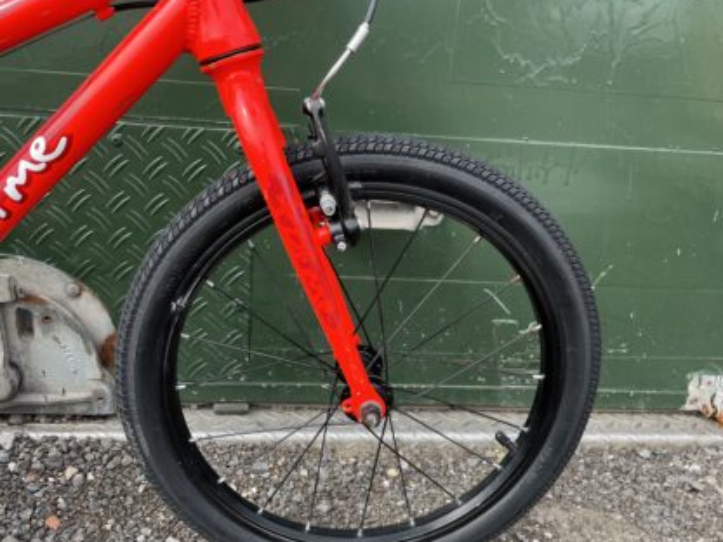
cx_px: 334
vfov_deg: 46.7
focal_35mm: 30
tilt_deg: -20.5
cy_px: 304
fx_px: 627
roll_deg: -2.6
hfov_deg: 59.9
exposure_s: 1/433
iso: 50
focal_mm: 5.1
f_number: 1.6
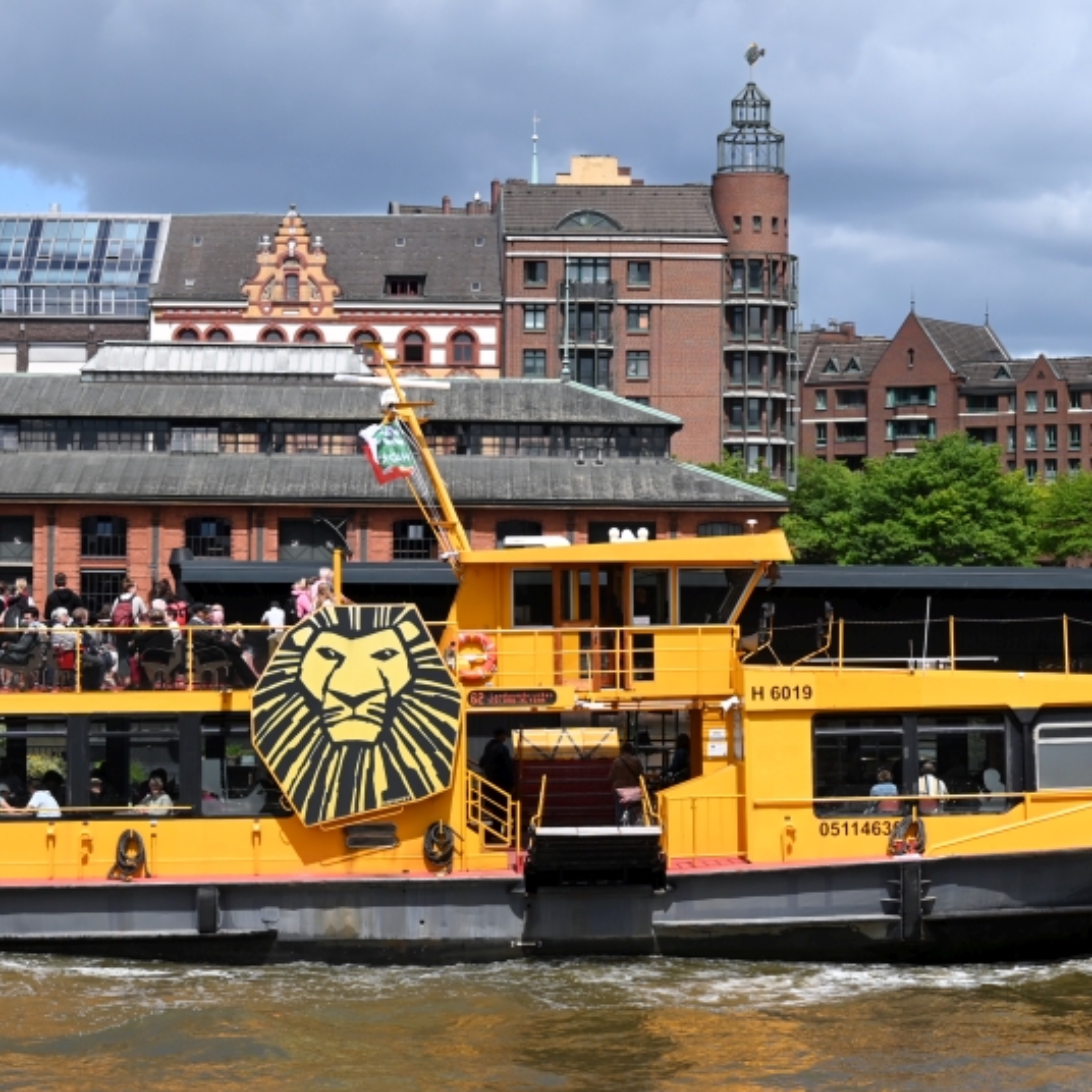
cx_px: 481
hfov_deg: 26.5
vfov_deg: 26.5
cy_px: 602
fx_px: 2320
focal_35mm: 65
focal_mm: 40
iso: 100
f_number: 8
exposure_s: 1/250
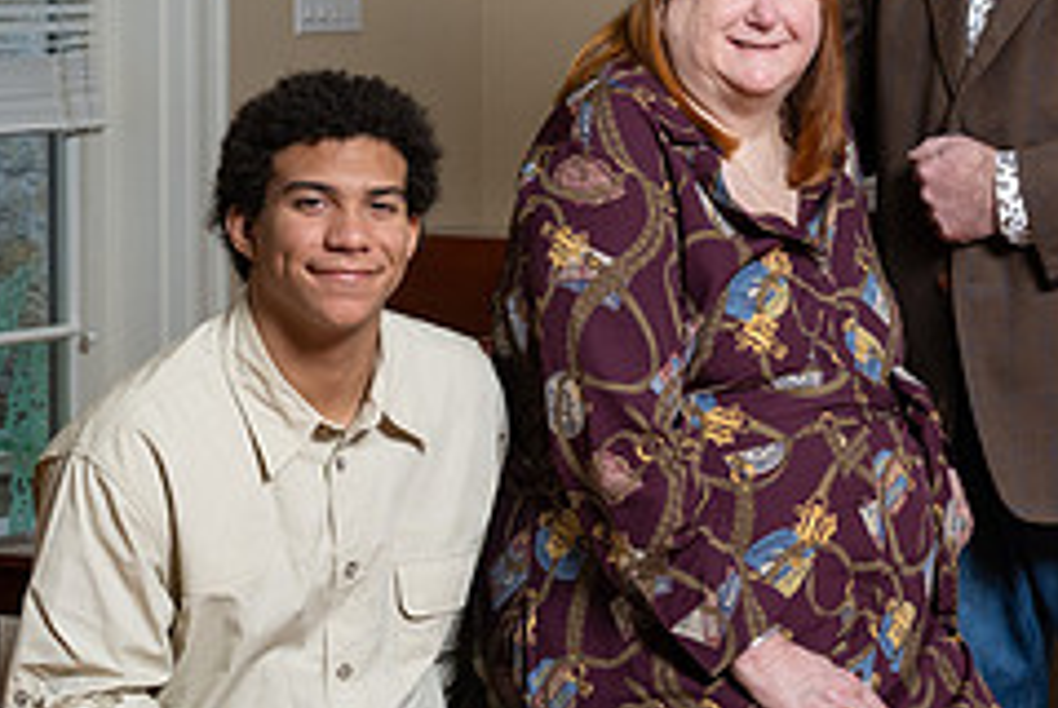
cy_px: 288
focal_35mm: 160
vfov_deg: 8.6
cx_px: 768
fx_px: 4708
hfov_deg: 12.8
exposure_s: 1/80
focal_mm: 43
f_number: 7.1
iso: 640
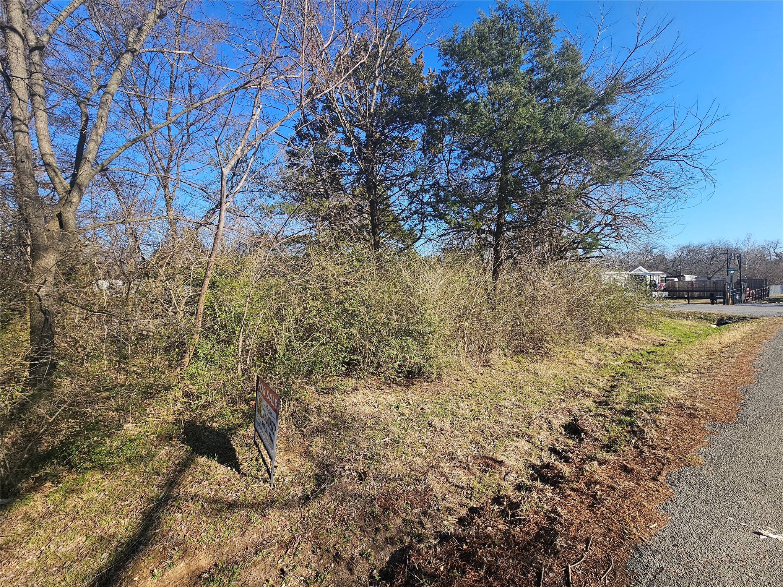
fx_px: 294
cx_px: 392
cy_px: 294
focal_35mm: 13
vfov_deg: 89.9
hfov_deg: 106.2
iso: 50
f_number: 2.2
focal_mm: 2.2
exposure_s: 1/1019
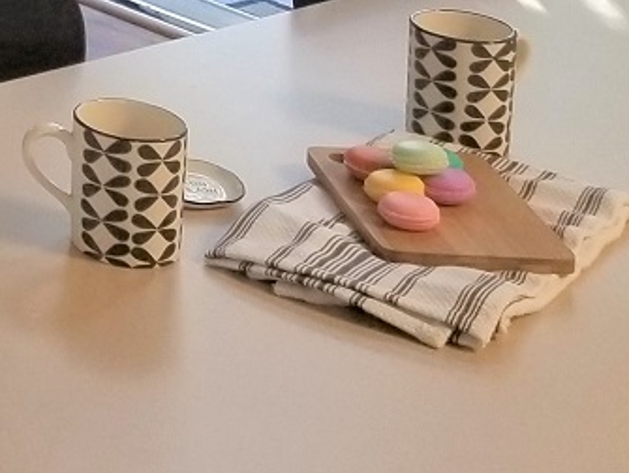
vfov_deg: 10.6
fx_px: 2256
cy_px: -586
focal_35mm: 124
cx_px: -787
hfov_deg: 12.9
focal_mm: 4.25
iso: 64
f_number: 1.7
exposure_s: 1/60
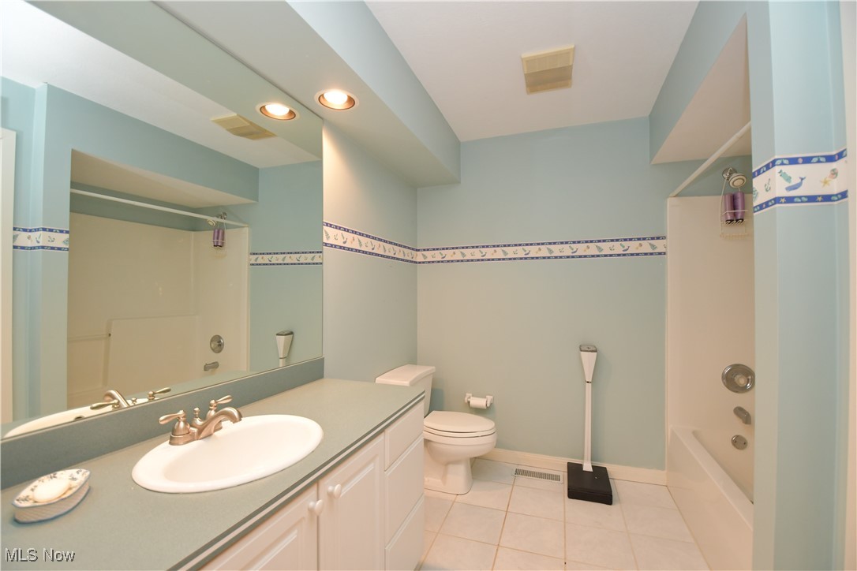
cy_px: 286
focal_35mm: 15
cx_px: 428
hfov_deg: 100.4
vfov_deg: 77.3
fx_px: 357
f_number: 4
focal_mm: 10
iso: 1100
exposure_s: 1/60
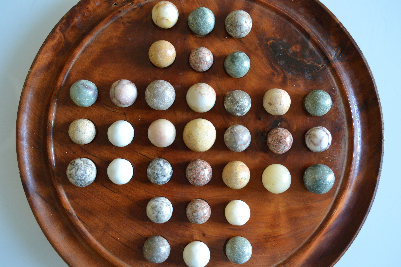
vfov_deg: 30.8
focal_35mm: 44
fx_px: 485
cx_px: 200
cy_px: 134
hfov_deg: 45.0
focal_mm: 29
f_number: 4.5
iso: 720
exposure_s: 1/15
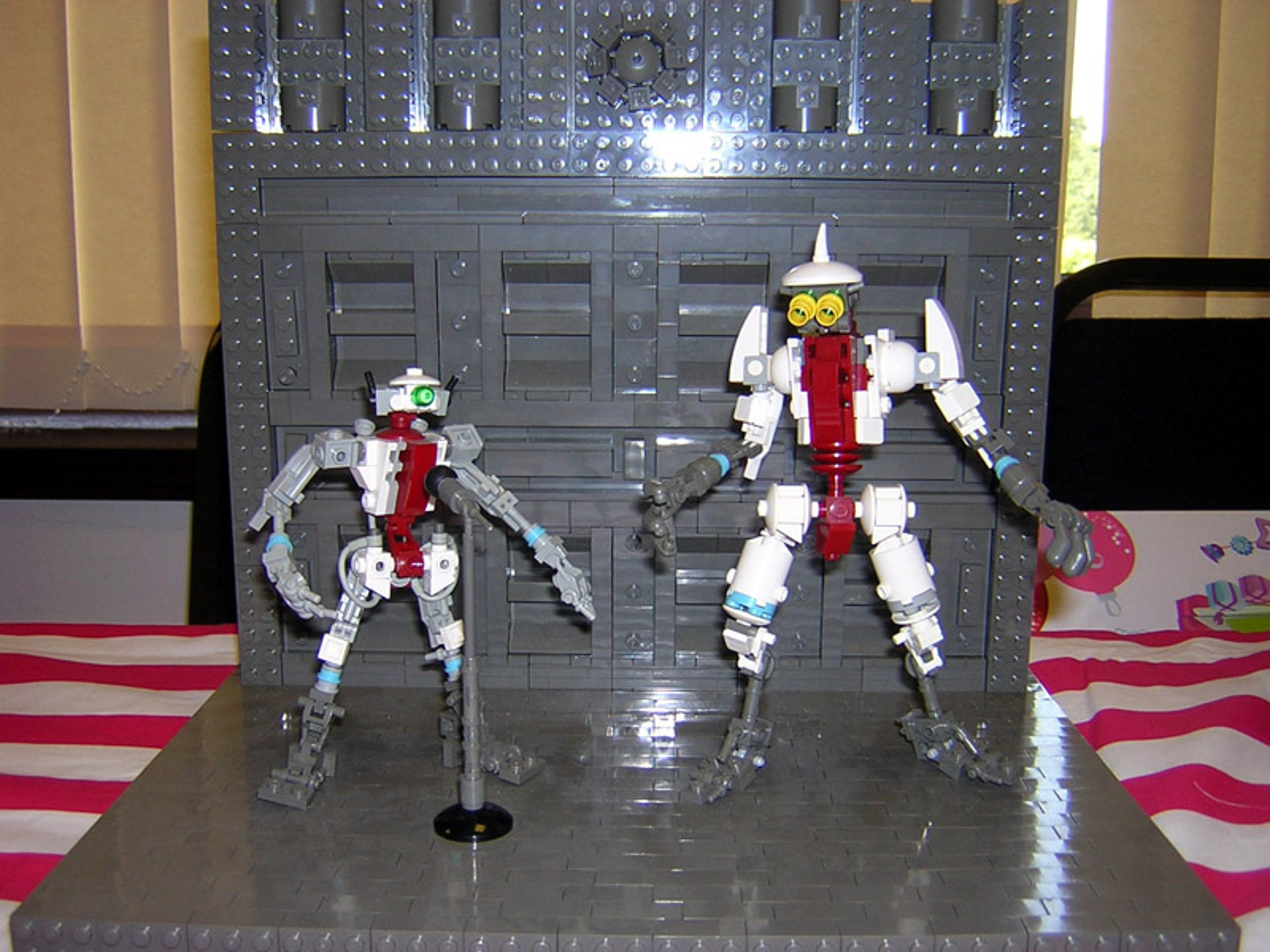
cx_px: 635
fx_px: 1321
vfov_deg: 39.7
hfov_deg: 51.4
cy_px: 476
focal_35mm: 36
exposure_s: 1/60.1
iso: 100
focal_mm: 4.7
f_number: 2.6
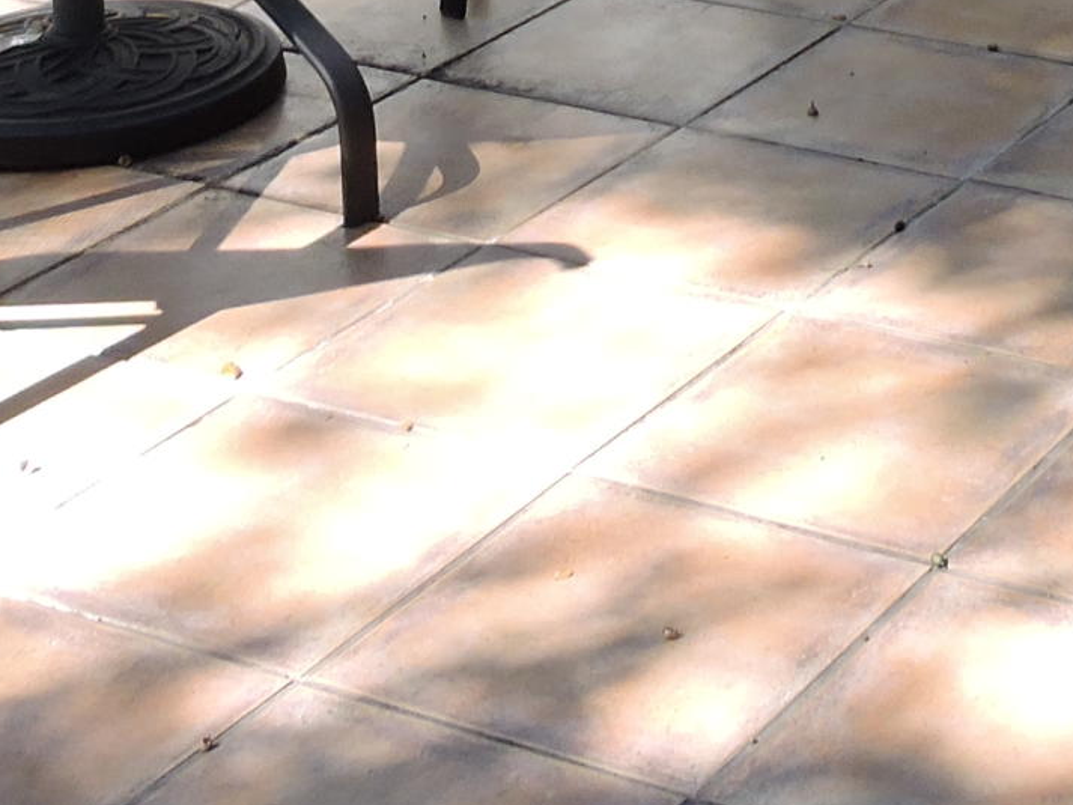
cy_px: -779
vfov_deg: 12.9
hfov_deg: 18.9
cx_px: 1078
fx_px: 3131
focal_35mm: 101
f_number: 3.3
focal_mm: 4.3
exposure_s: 1/200
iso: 100
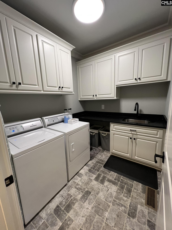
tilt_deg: -10.5
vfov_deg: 106.2
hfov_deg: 89.9
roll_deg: +3.6
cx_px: 86
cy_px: 115
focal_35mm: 13
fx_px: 86
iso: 125
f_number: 1.8
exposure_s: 1/60
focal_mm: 1.57
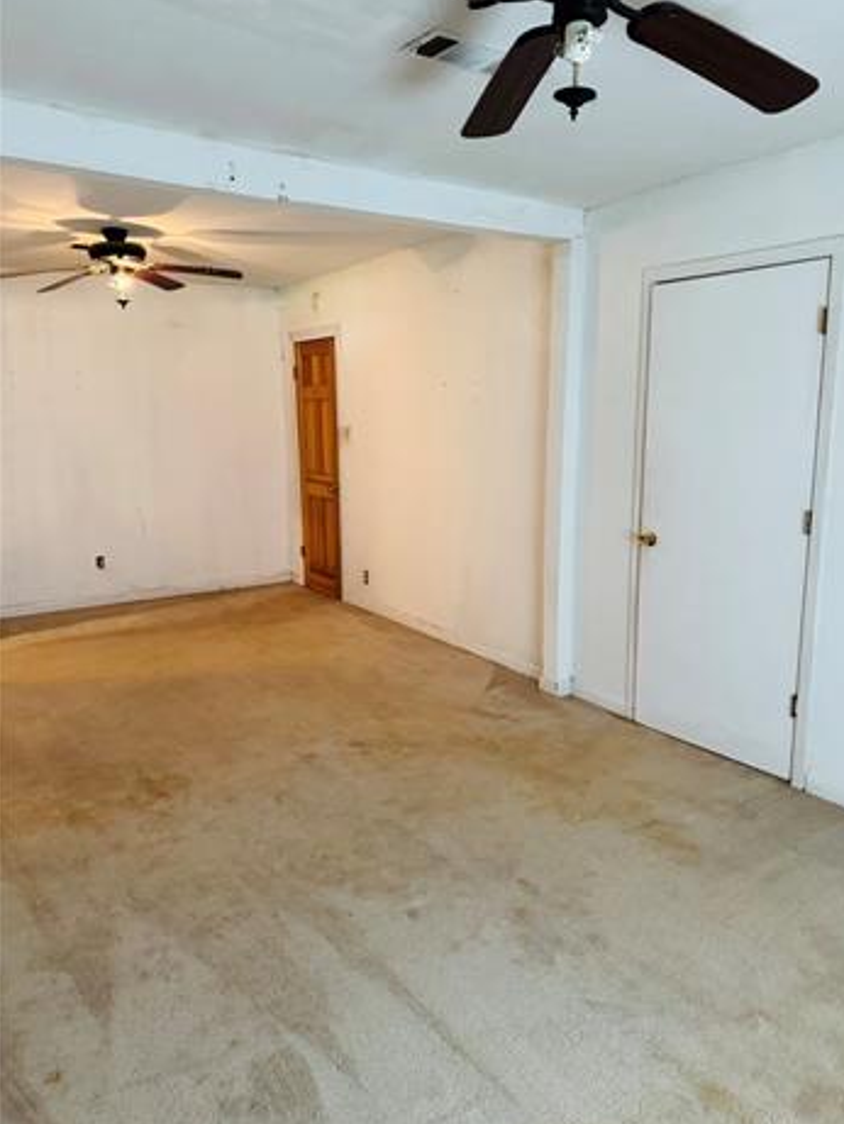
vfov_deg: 69.4
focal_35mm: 25
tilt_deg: -8.4
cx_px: 437
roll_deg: -0.1
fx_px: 812
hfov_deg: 54.9
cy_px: 566
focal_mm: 6.76
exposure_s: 1/60
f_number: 1.78
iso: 640
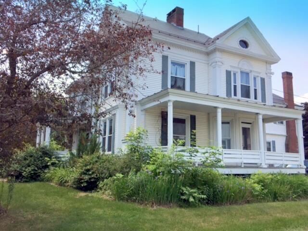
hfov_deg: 61.7
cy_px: 116
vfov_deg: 48.2
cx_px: 154
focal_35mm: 29
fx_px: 258
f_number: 2.2
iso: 25
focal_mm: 4.15
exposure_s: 1/927
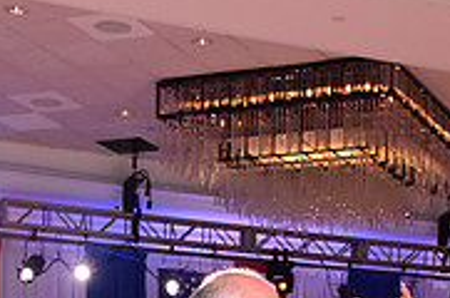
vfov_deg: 10.4
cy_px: 584
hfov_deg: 16.7
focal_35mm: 122
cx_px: 352
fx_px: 1522
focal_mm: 38
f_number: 6.3
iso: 2500
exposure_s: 1/320
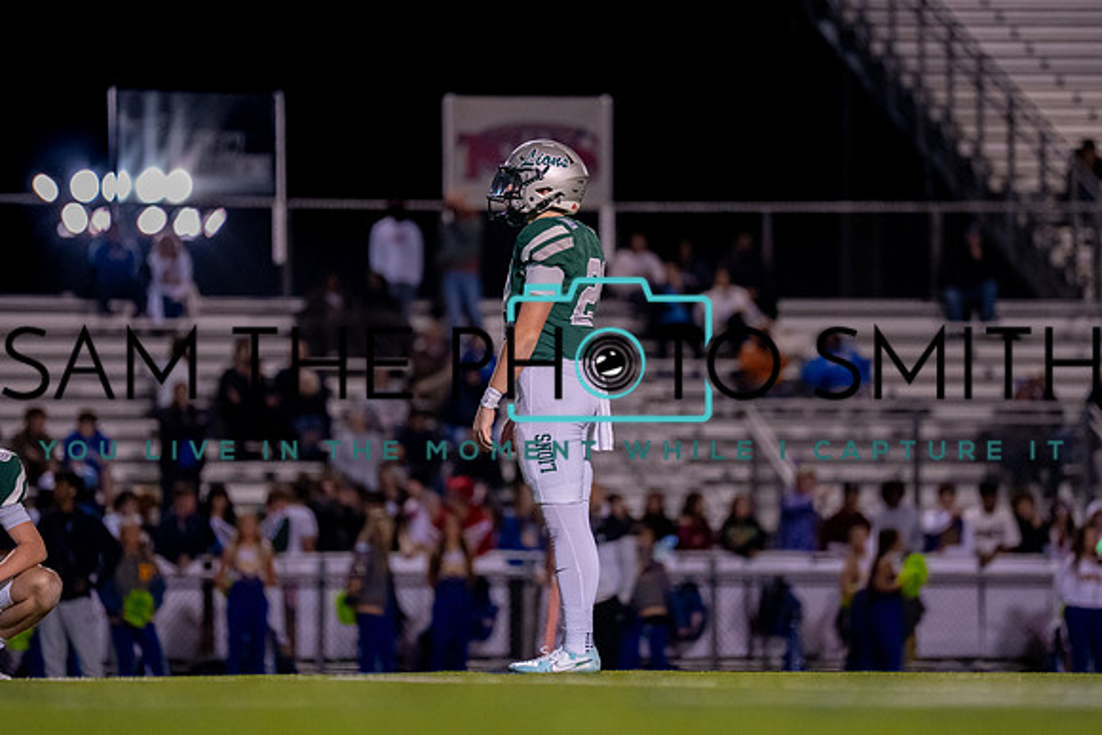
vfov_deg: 5.5
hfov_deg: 8.2
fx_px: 7694
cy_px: 347
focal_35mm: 251
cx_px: 574
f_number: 2.8
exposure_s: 1/1000
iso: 5000
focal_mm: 200
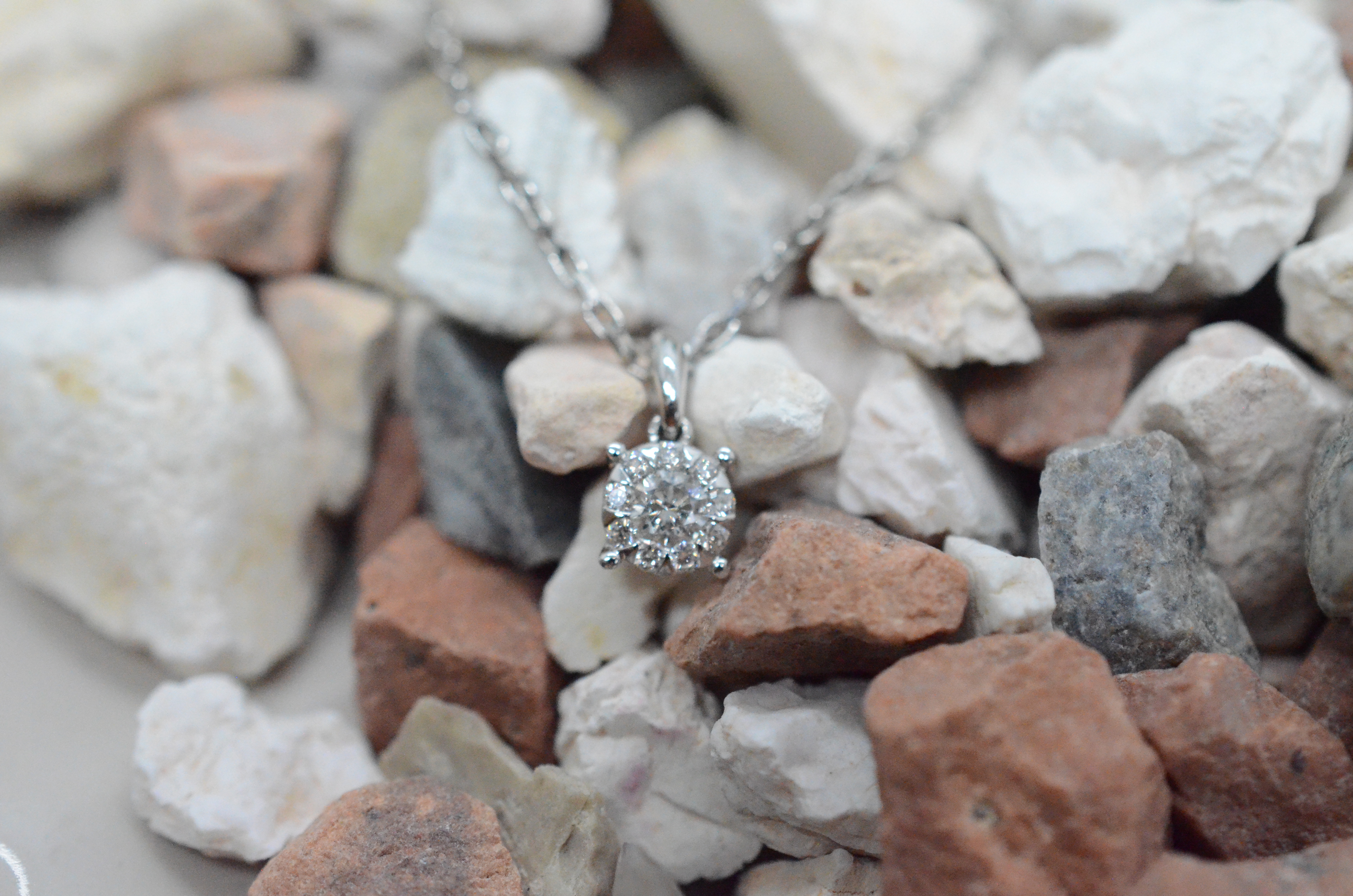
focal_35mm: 60
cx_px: 676
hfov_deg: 33.5
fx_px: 2250
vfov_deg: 22.5
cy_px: 448
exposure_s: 1/2500
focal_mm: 40
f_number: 6.3
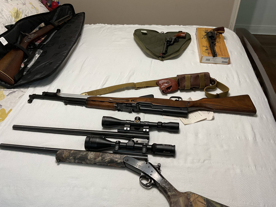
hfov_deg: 61.7
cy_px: 104
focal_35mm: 29
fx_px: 231
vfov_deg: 48.2
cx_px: 138
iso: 80
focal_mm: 3
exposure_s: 1/60
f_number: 1.8
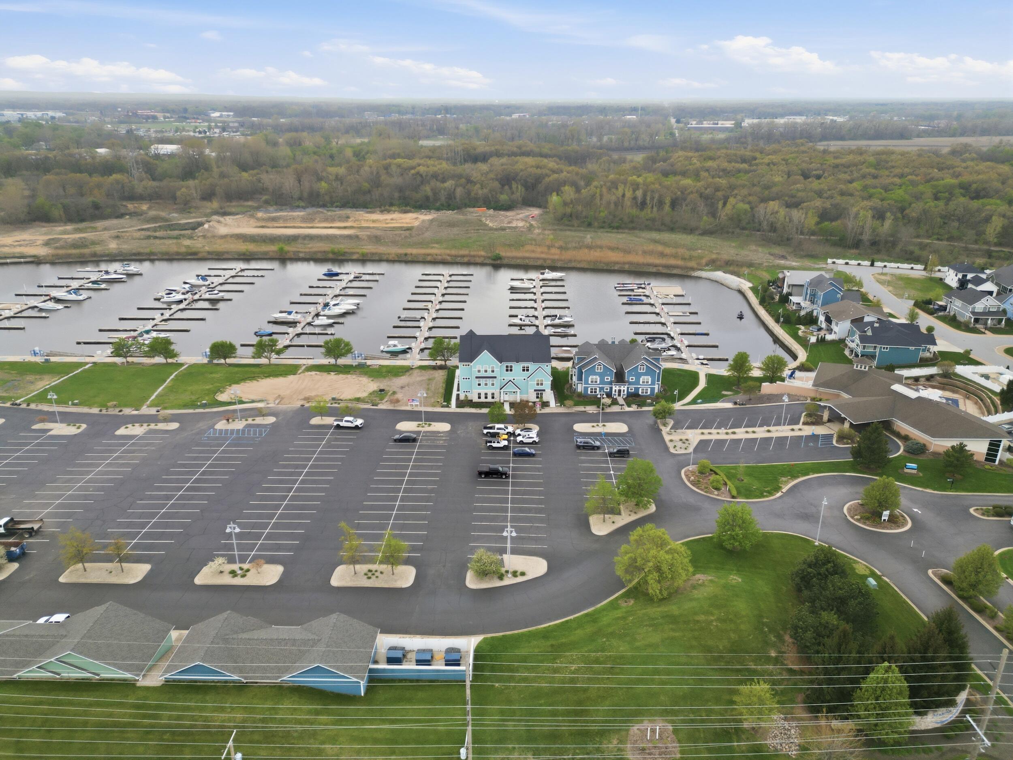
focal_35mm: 24
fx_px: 702
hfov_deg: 71.6
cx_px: 506
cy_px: 380
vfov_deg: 56.8
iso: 200
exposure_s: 1/1250
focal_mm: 6.7
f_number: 1.7
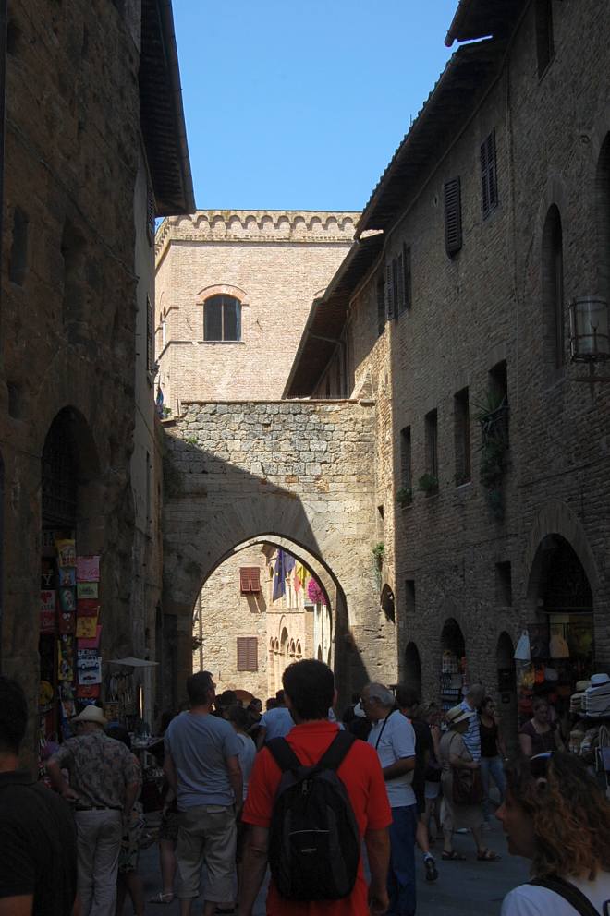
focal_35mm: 48
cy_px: 458
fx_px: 1222
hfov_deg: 28.0
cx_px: 305
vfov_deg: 41.1
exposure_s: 1/250
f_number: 10
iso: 220
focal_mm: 32
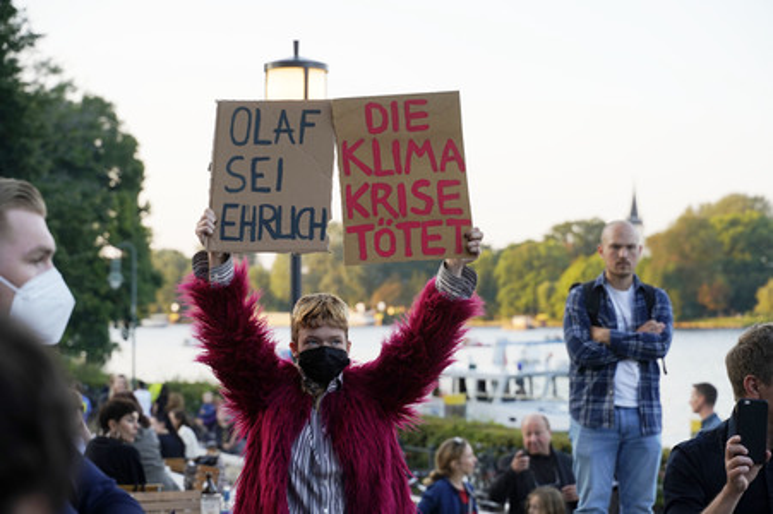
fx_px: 1609
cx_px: 386
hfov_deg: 27.0
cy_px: 257
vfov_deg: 18.2
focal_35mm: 75
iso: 640
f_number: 5
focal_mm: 75
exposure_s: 1/500
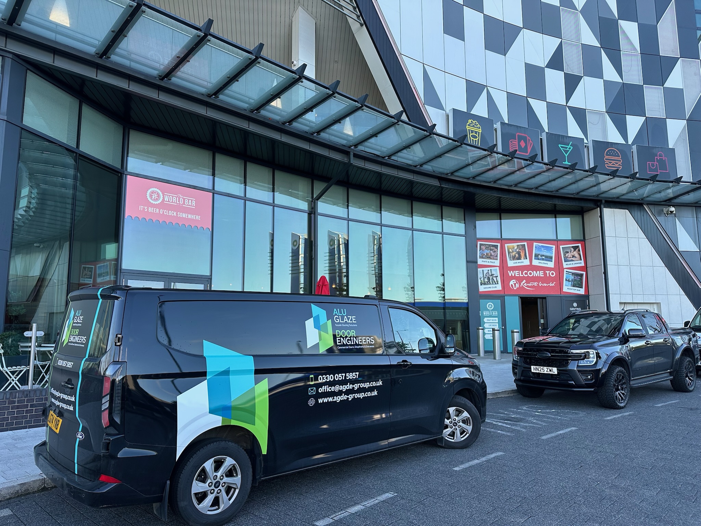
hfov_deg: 71.6
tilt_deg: +7.3
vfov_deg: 56.8
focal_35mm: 24
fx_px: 486
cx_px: 350
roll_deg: +0.0
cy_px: 263
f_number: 1.78
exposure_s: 1/452
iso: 80
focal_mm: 6.86
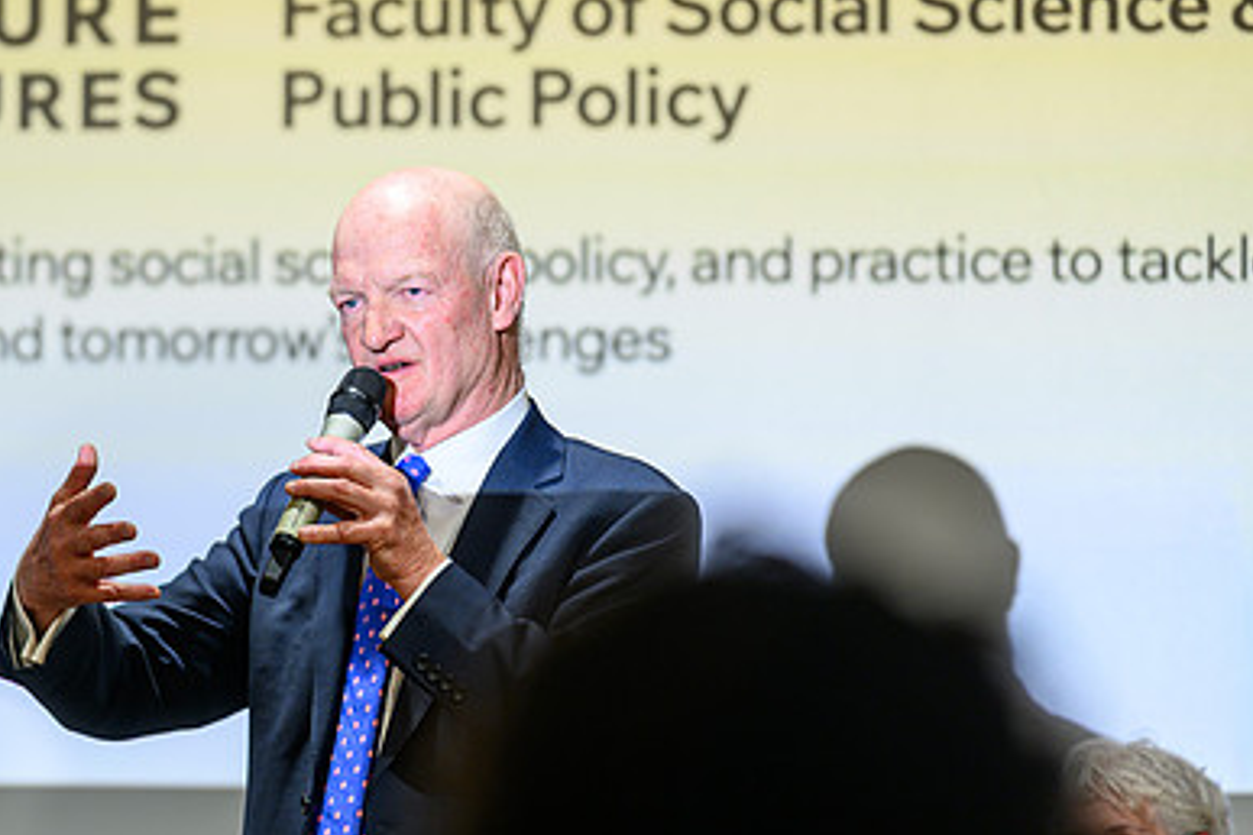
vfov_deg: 6.1
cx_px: 437
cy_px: 435
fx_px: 7900
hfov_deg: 9.1
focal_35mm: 227
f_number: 2.8
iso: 140
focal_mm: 150
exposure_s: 1/80
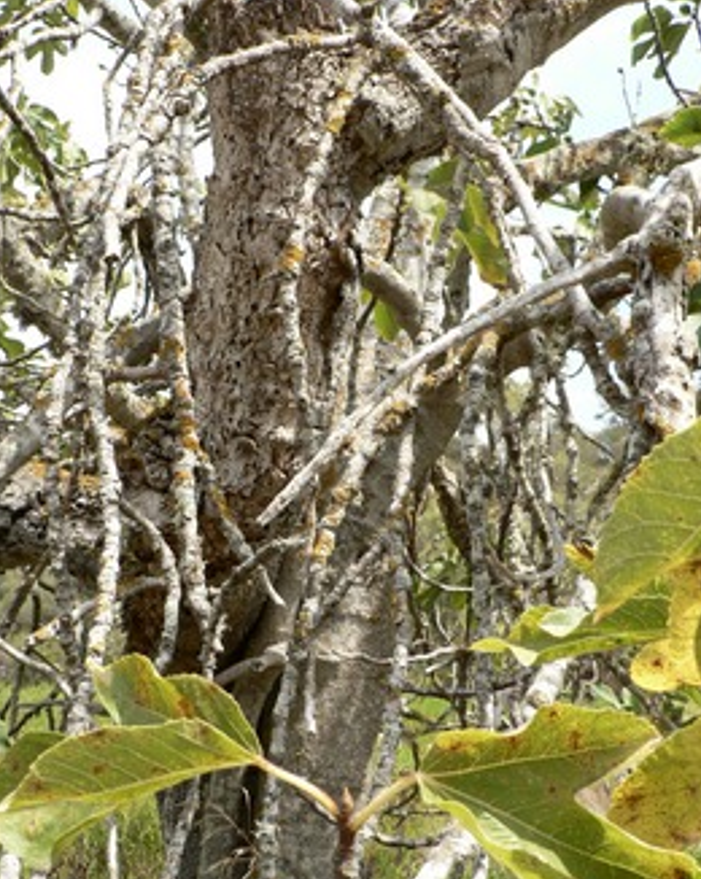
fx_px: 1195
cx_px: 337
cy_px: 491
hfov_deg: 32.7
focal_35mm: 46
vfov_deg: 40.3
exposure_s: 1/320
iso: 100
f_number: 4
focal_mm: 6
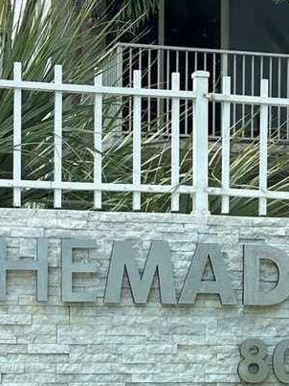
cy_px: 308
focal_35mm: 127
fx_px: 1414
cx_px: 209
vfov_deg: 15.4
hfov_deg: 11.6
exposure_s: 1/779
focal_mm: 6.86
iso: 64
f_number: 1.78
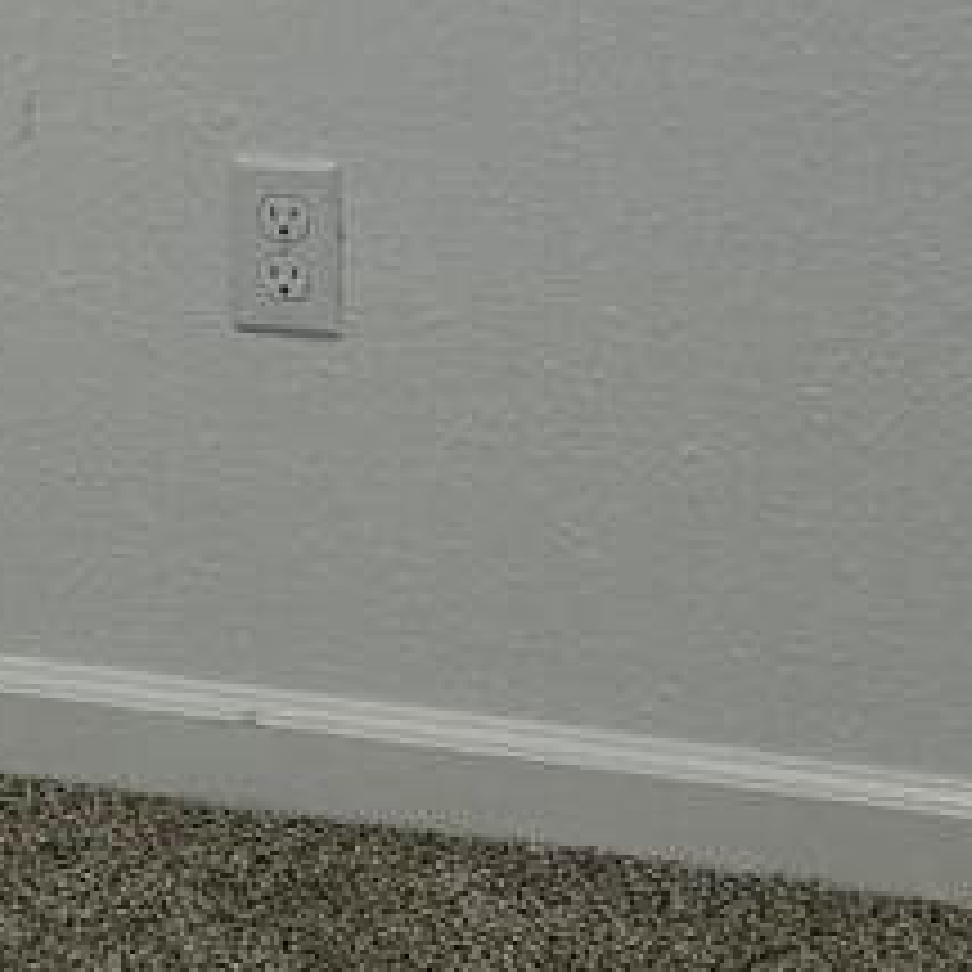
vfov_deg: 8.8
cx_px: -904
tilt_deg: -7.9
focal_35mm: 196
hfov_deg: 8.5
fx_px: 6227
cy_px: -342
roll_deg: +2.9
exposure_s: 1/127
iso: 200
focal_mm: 6.76
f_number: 1.78
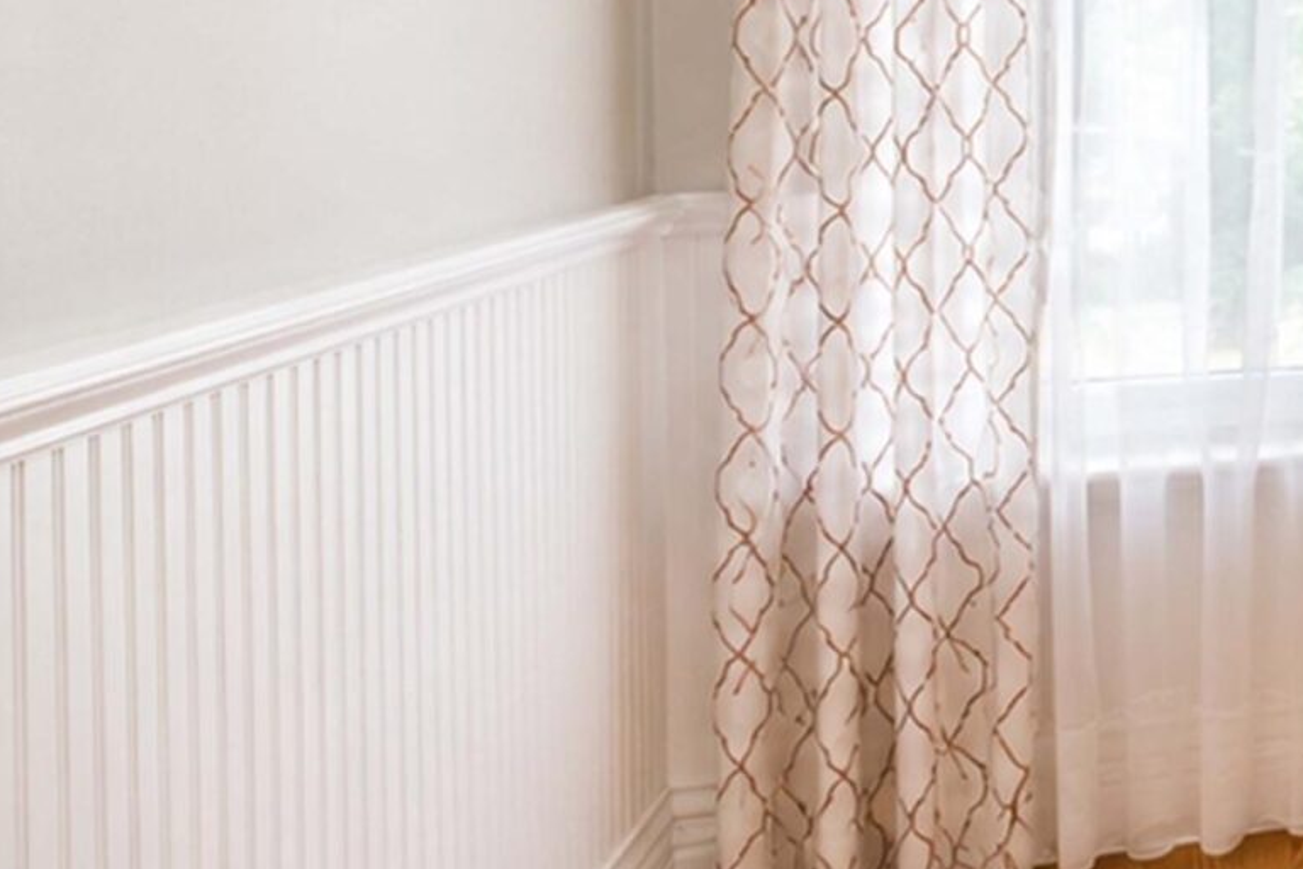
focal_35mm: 50
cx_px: 2112
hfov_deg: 25.3
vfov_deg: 26.1
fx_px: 1810
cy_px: 91
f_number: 11
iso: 1000
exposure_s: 1/80
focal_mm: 10
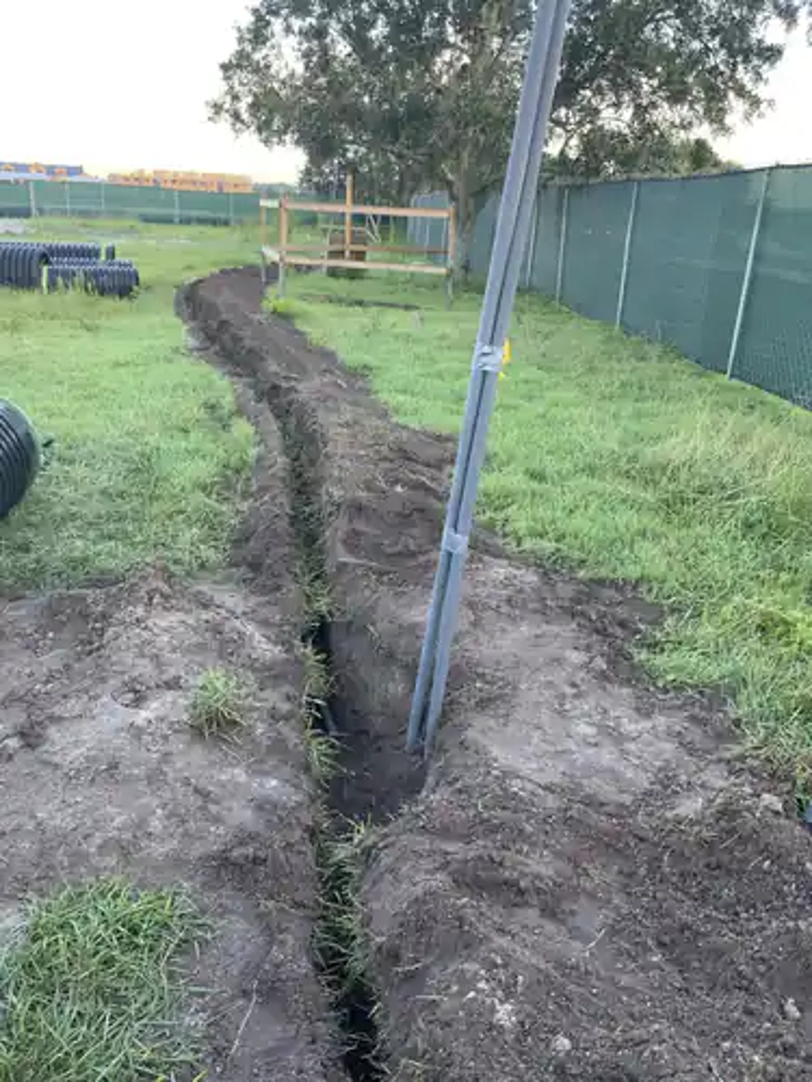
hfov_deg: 48.2
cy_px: 541
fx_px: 907
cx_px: 406
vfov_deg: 61.7
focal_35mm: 29
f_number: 1.8
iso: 50
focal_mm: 3
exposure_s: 1/122
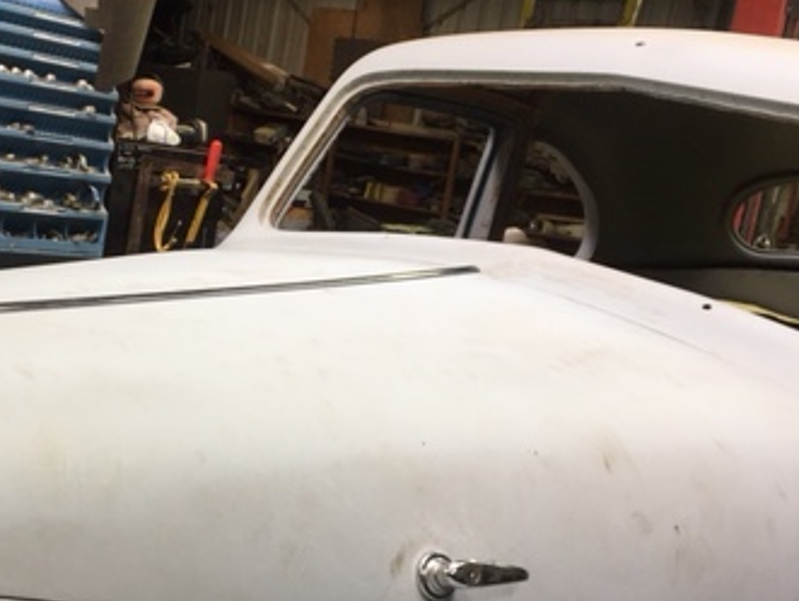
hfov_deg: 34.1
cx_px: 287
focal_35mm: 56
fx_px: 1294
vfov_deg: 26.1
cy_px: 338
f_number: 2.2
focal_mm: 4.15
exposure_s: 1/100
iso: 40
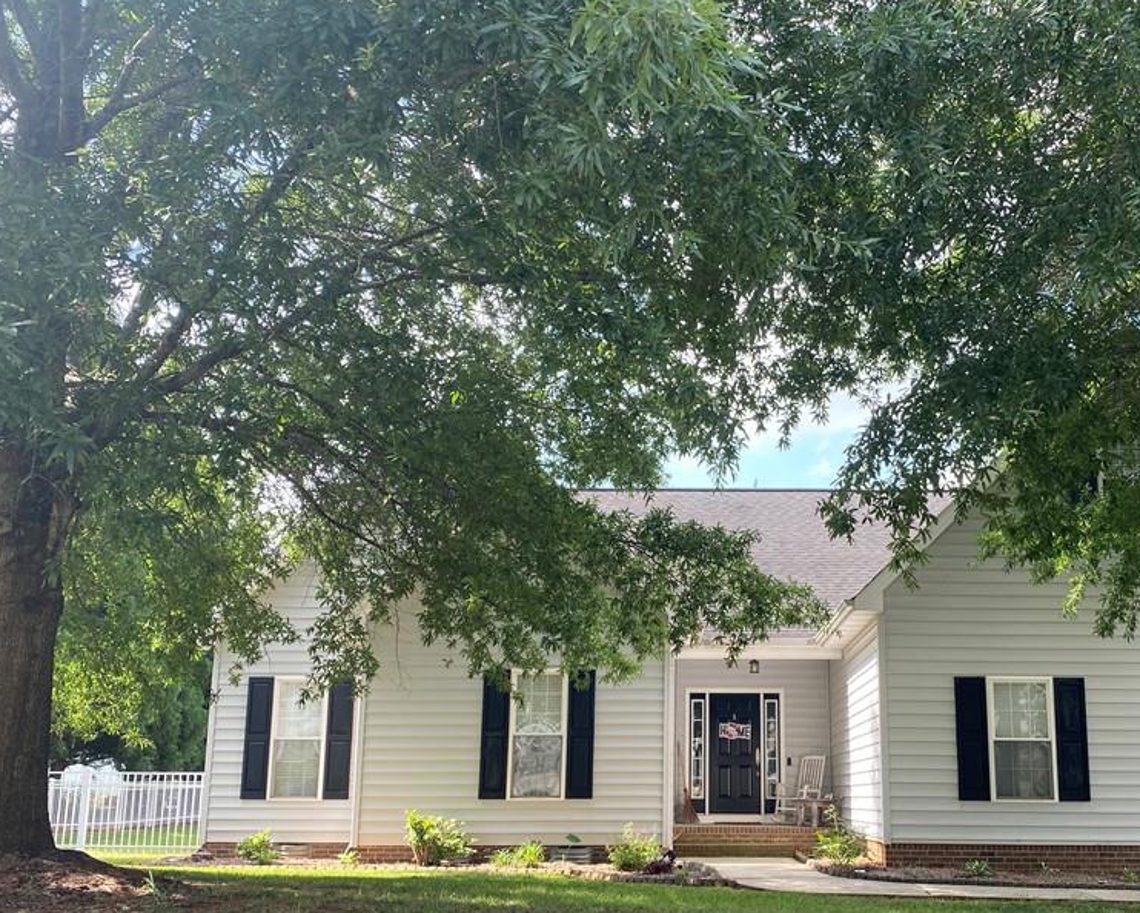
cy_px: 575
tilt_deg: +9.6
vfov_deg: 41.9
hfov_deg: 51.0
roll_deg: -1.0
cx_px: 707
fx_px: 1181
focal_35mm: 35
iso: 32
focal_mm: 4.25
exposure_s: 1/317
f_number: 1.8
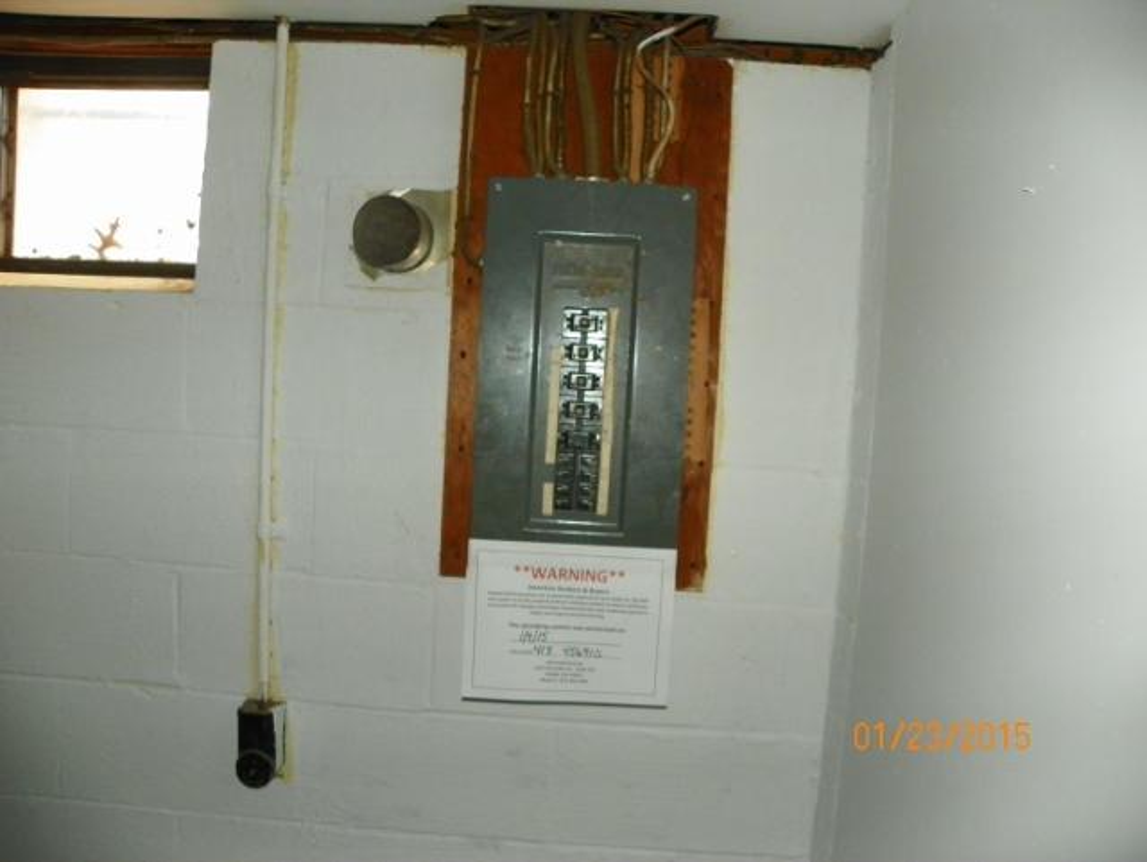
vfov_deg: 53.1
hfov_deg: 67.3
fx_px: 862
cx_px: 574
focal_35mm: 26
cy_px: 431
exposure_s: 1/30
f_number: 2.8
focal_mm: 4.6
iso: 200
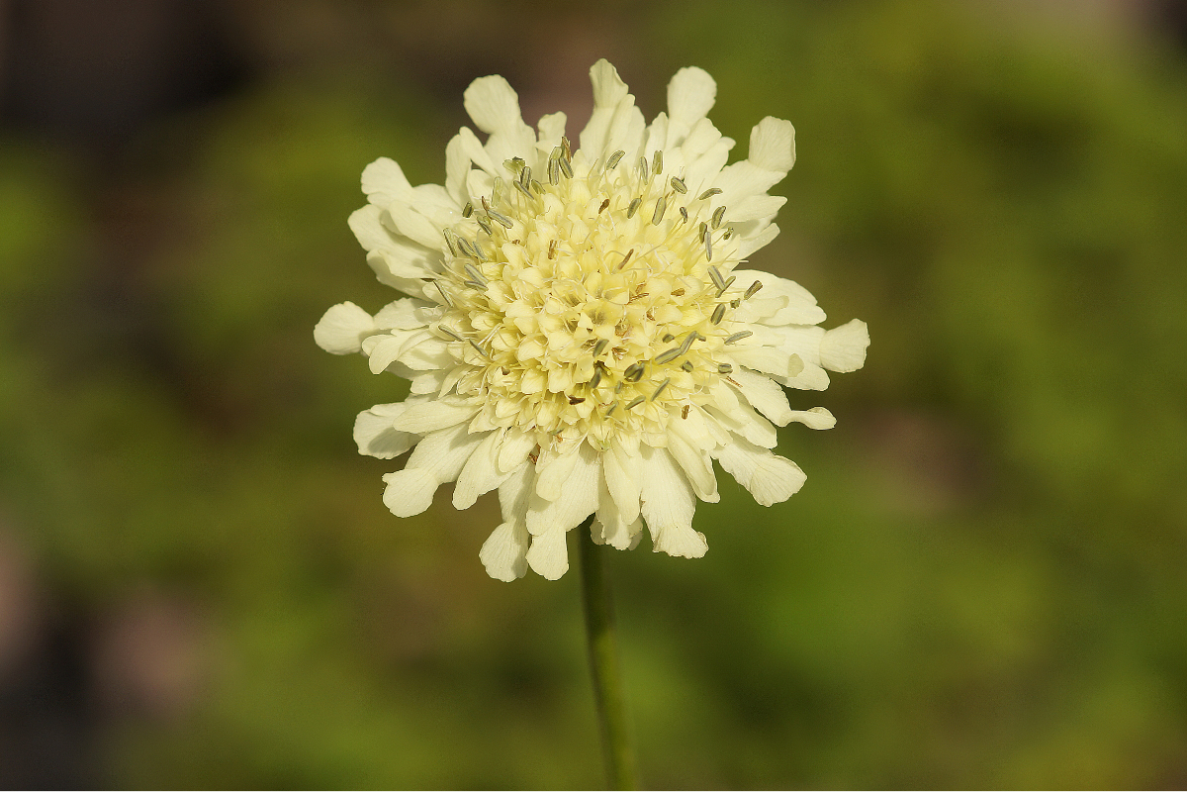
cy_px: 396
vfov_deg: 9.1
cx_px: 594
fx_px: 4945
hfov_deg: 13.7
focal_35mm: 150
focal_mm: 100
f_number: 5.6
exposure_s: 1/800
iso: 100
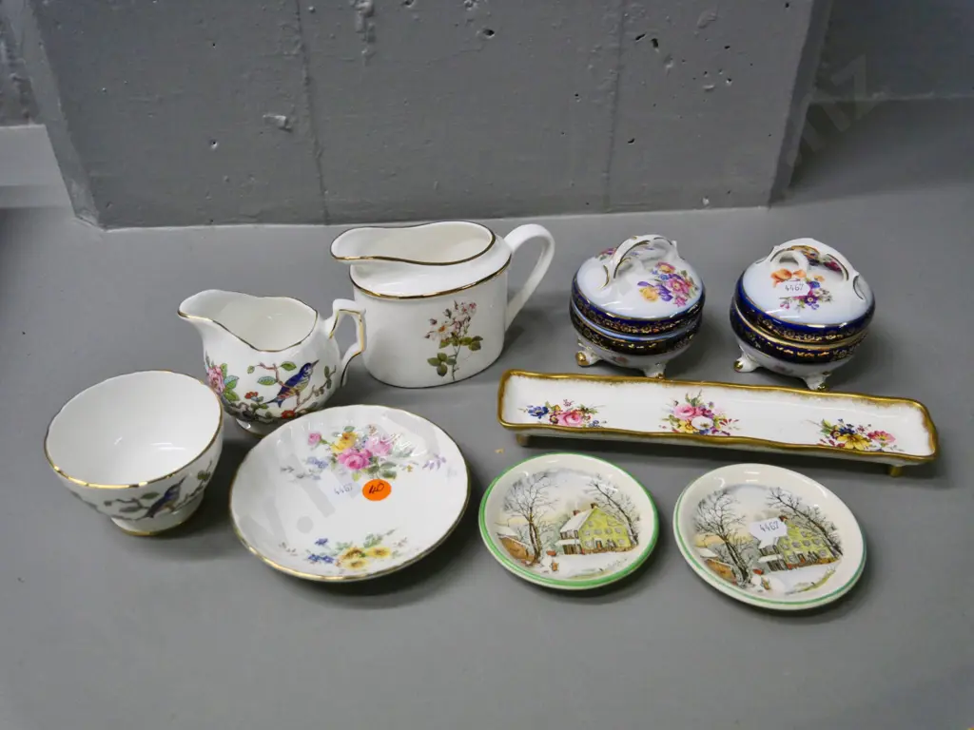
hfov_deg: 54.0
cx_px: 487
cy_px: 365
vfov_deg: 41.8
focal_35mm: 34
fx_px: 957
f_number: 3.8
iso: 3200
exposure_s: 1/500
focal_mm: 17
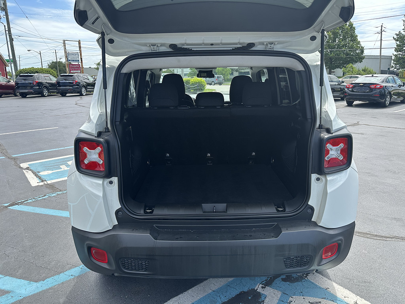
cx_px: 202
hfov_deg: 71.6
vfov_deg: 56.8
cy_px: 152
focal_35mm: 24
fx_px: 281
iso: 80
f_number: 1.78
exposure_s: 1/1412
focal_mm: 6.86
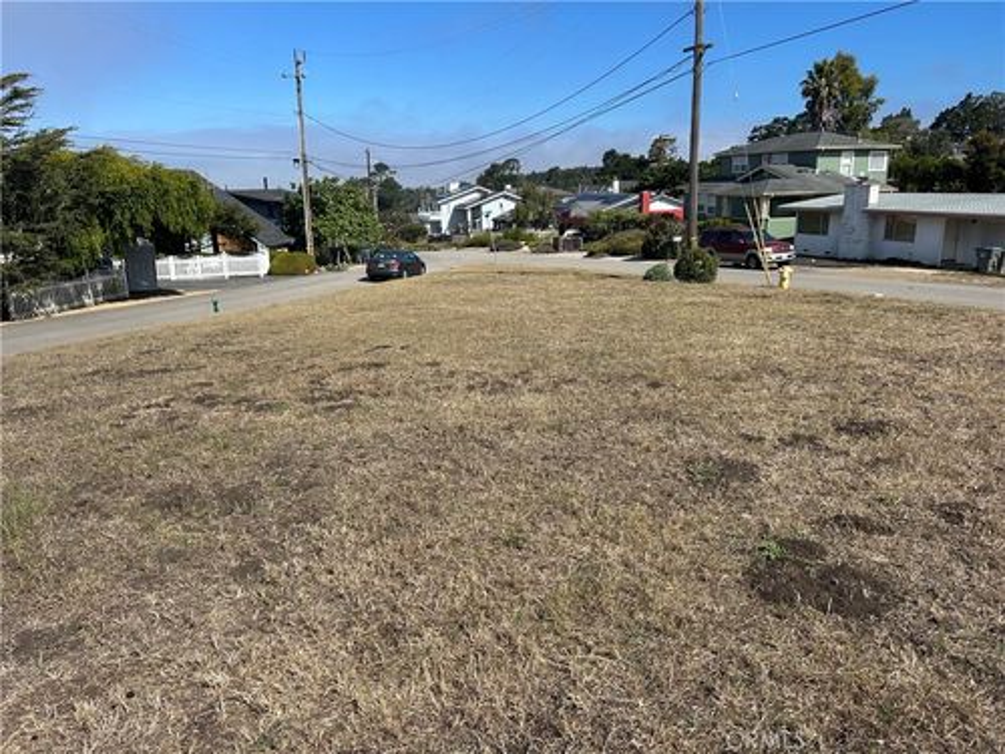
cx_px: 502
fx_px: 755
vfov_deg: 53.1
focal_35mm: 26
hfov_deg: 67.3
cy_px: 377
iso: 50
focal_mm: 5.7
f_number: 1.5
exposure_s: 1/4444
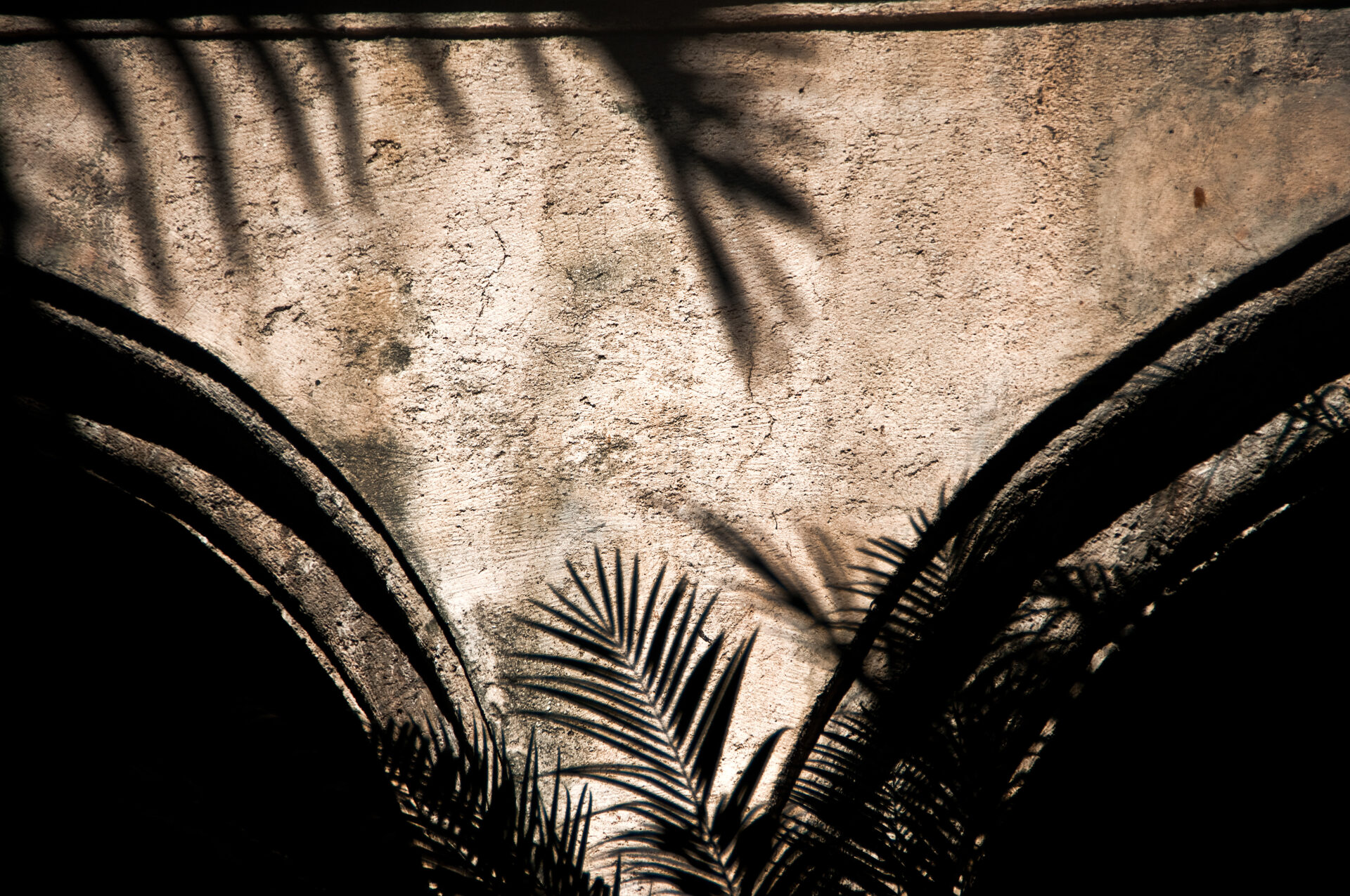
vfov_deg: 7.0
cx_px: 675
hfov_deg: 10.6
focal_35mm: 195
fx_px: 7305
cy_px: 448
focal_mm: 130
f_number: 5.6
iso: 200
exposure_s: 1/1000
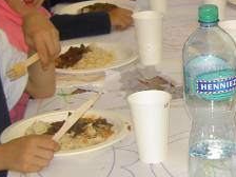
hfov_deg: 13.9
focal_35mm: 139
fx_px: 948
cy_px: 72
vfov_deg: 10.7
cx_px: 256
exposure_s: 1/60
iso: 100
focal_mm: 8
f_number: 2.8
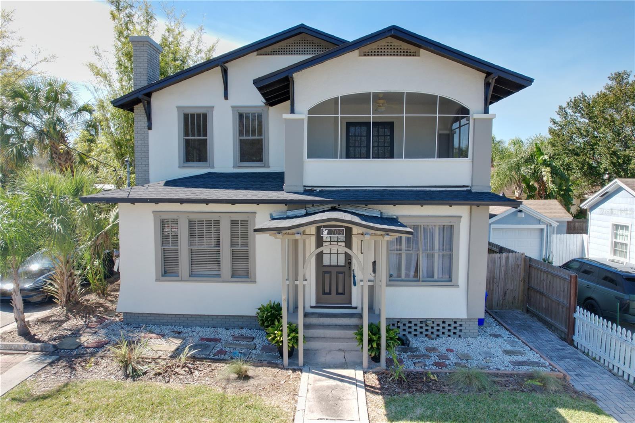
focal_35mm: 22
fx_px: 388
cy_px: 212
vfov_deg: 57.2
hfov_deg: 78.6
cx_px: 318
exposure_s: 1/800
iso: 100
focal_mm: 8.38
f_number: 2.8
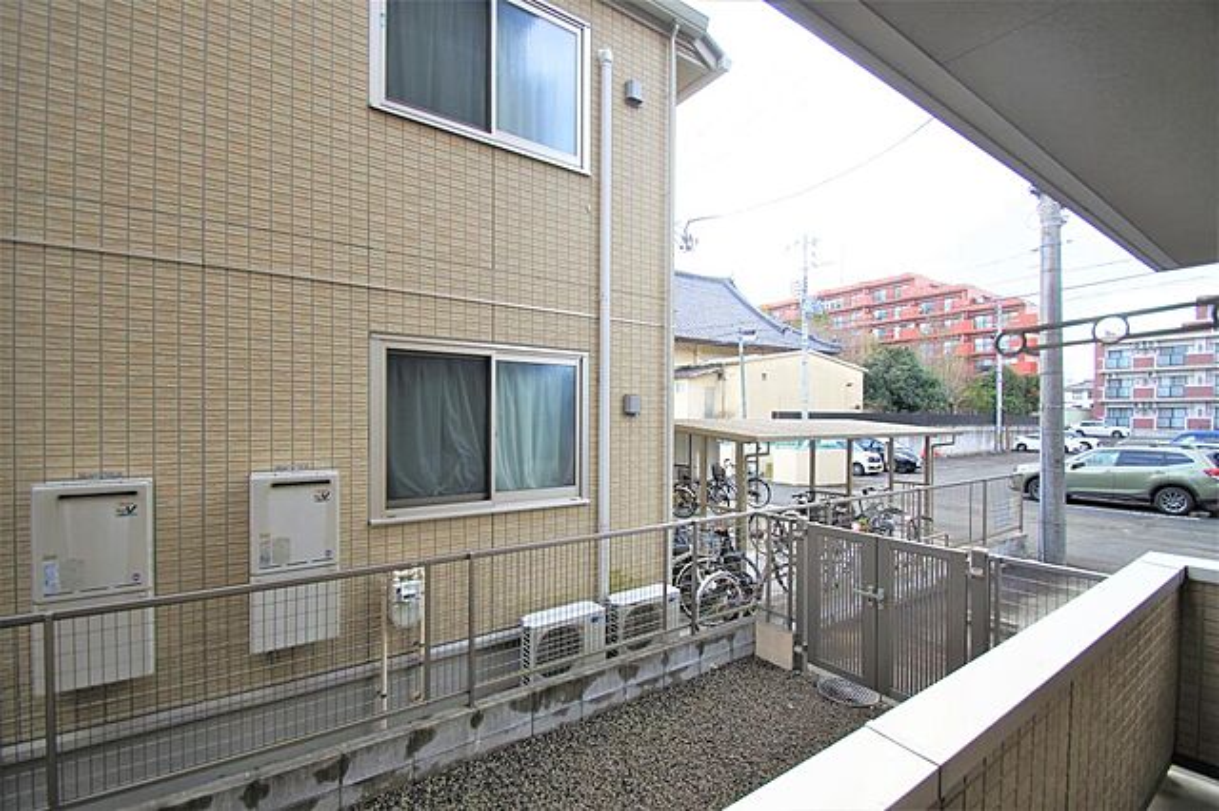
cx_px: 610
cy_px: 406
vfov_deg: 77.3
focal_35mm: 15
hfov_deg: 100.4
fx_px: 508
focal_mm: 10
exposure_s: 1/60
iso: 100
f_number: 5
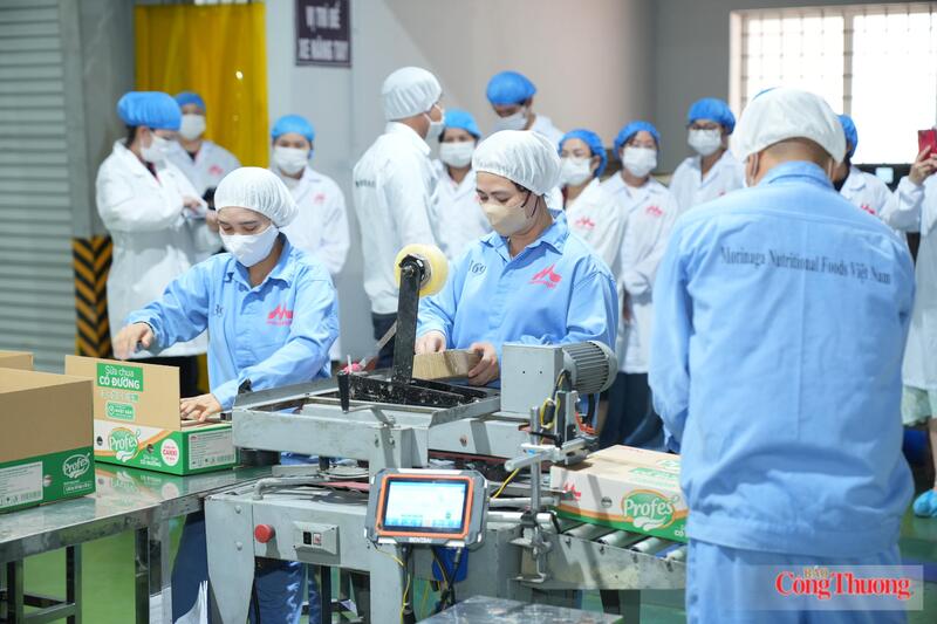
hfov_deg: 28.8
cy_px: 312
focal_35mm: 70
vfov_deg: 19.4
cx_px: 468
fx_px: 1821
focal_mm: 70
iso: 1250
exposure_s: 1/125
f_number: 2.8
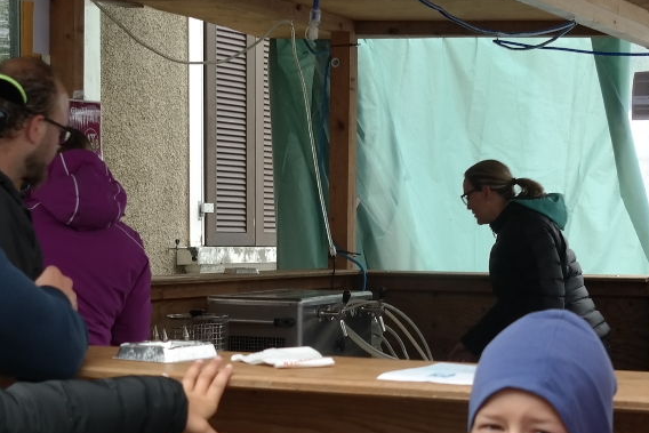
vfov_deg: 17.9
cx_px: 346
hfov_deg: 26.6
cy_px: 246
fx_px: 1370
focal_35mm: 76
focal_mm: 18
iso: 100
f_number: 4
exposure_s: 1/125
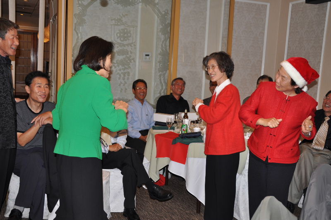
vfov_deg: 31.8
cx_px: 166
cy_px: 110
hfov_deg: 46.4
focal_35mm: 42
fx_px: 386
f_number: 4
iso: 200
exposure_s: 1/60
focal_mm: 28
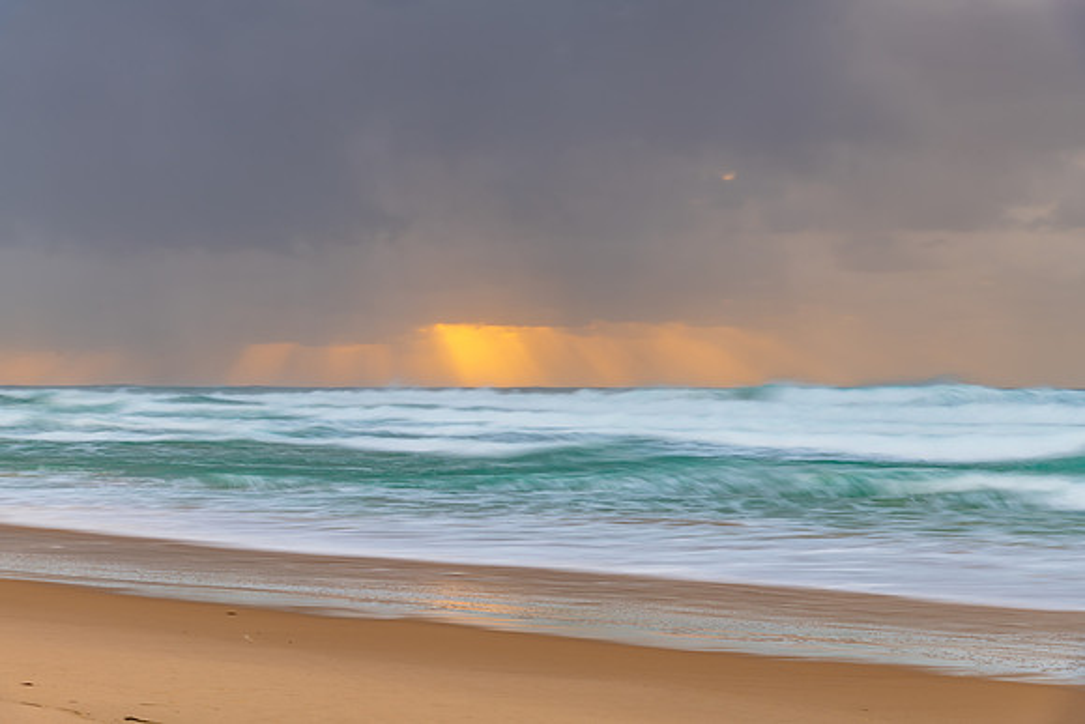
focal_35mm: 76
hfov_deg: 26.6
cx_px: 542
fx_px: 2295
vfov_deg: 17.9
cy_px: 362
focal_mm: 75
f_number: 10
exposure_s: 1/1.25
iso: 31
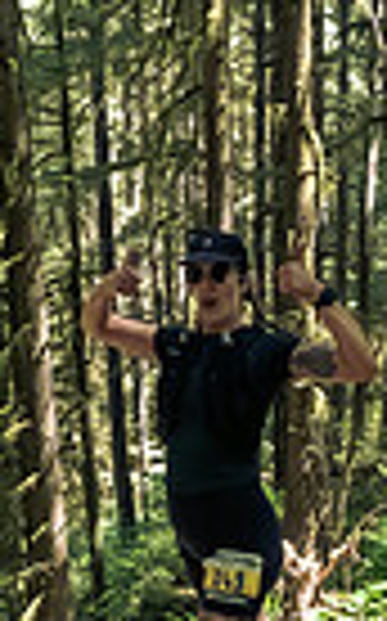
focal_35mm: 83
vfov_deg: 23.4
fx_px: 1404
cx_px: 182
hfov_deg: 15.7
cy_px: 684
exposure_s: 1/1000
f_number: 2.8
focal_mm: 12
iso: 3200
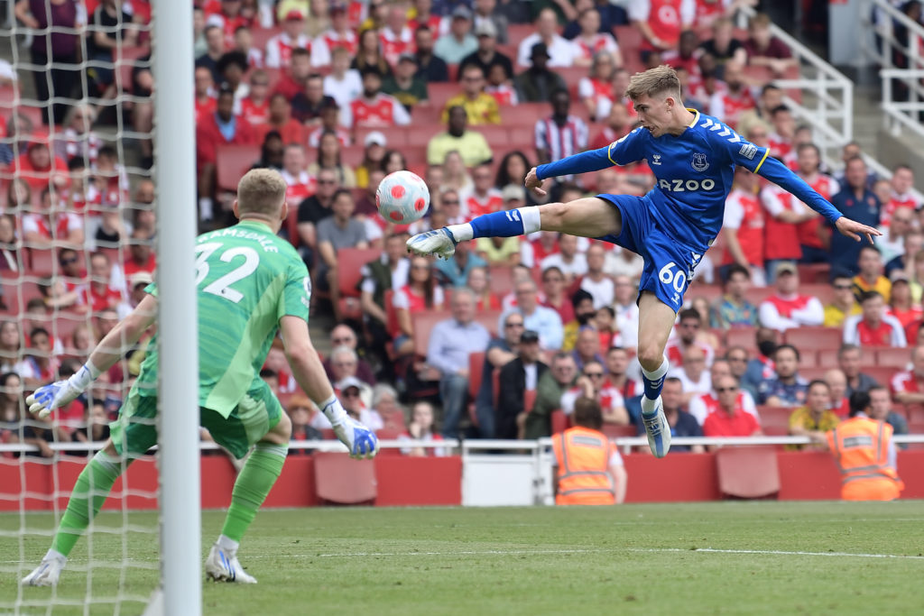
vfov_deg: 6.9
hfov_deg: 10.3
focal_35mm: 200
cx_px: 462
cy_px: 308
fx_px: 5134
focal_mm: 200
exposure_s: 1/800
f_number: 3.2
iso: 400
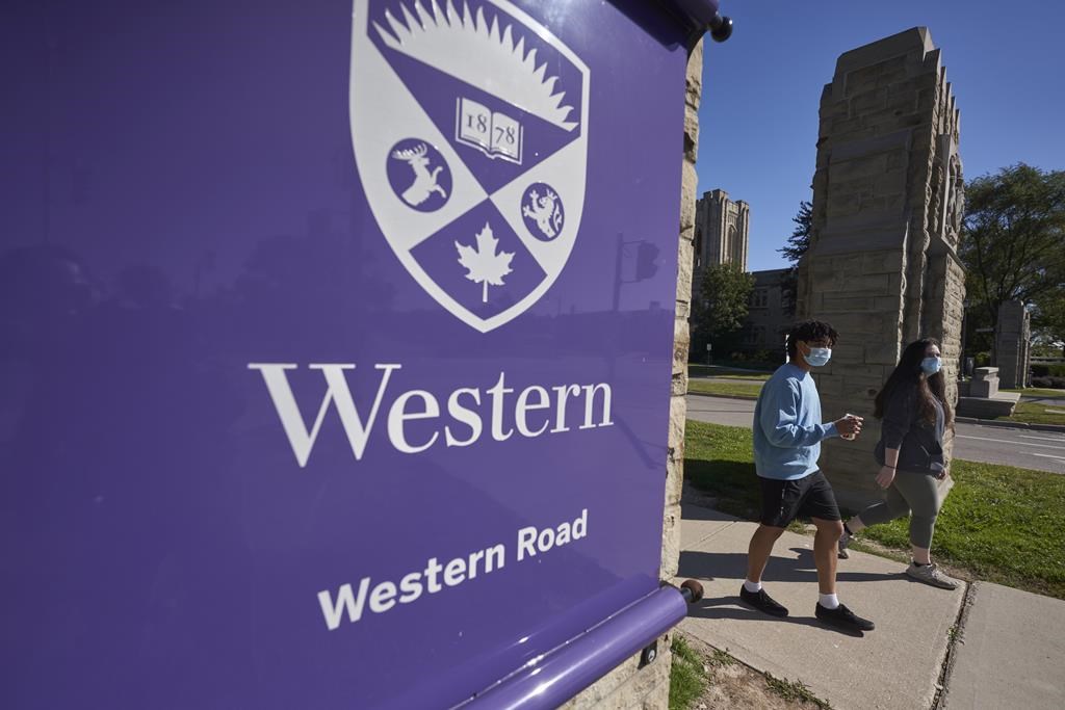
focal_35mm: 14
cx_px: 532
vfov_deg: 81.2
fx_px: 414
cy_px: 355
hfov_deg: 104.2
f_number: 2.8
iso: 250
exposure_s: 1/6400
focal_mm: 14
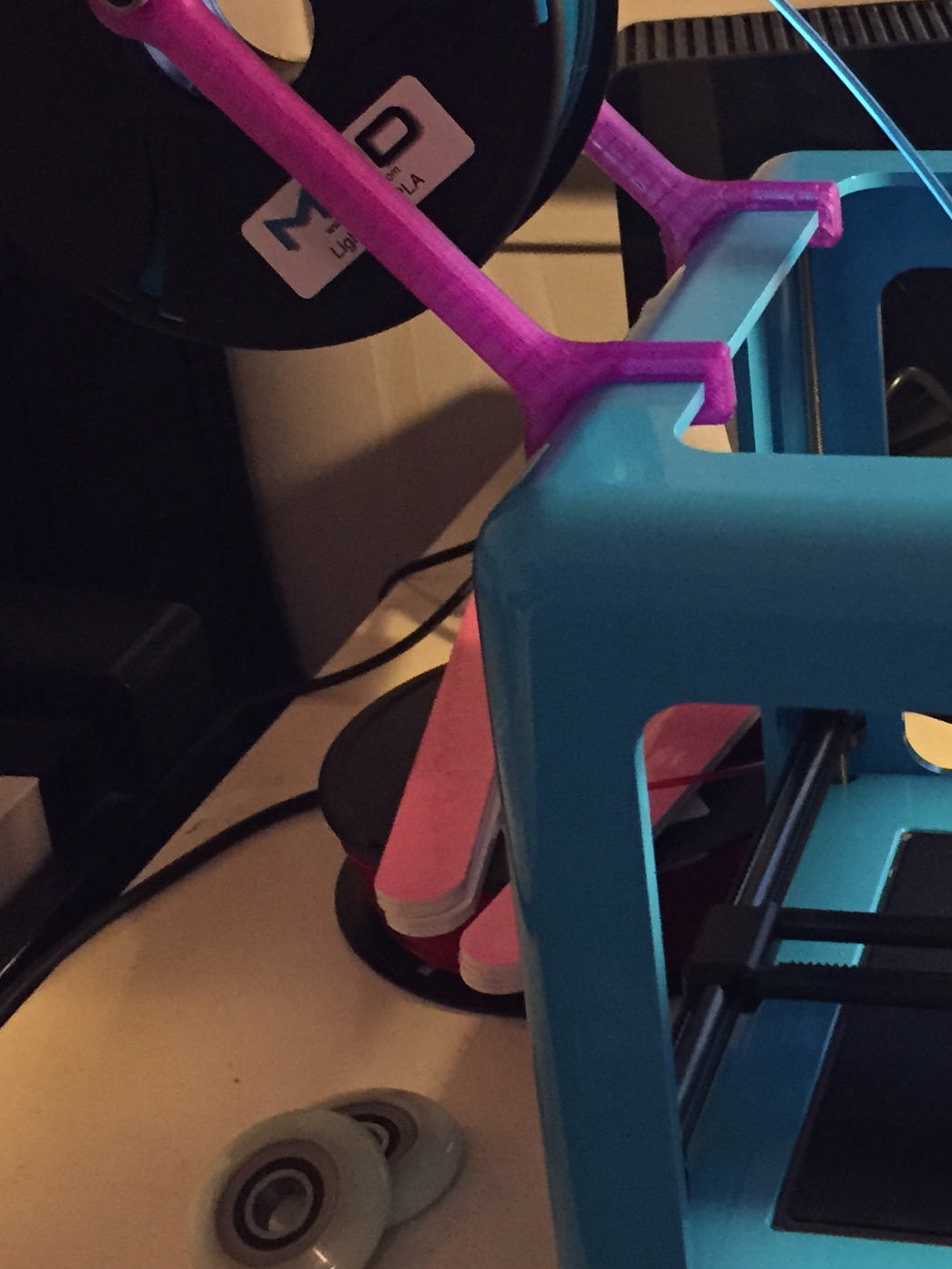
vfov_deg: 28.3
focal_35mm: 68
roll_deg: +3.1
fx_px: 2493
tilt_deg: -21.3
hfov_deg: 21.2
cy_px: 406
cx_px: 823
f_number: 2.2
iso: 250
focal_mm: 4.15
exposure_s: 1/20
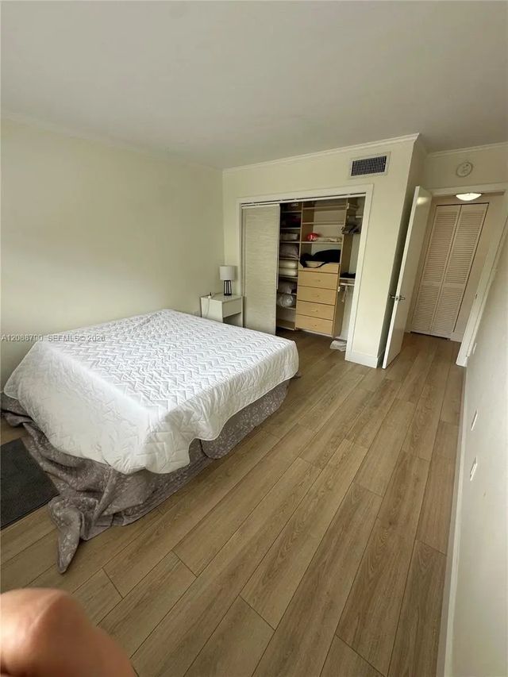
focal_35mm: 14
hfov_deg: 85.7
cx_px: 254
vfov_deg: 102.1
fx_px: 274
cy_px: 338
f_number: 2.2
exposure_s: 1/120
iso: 100
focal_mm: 2.22
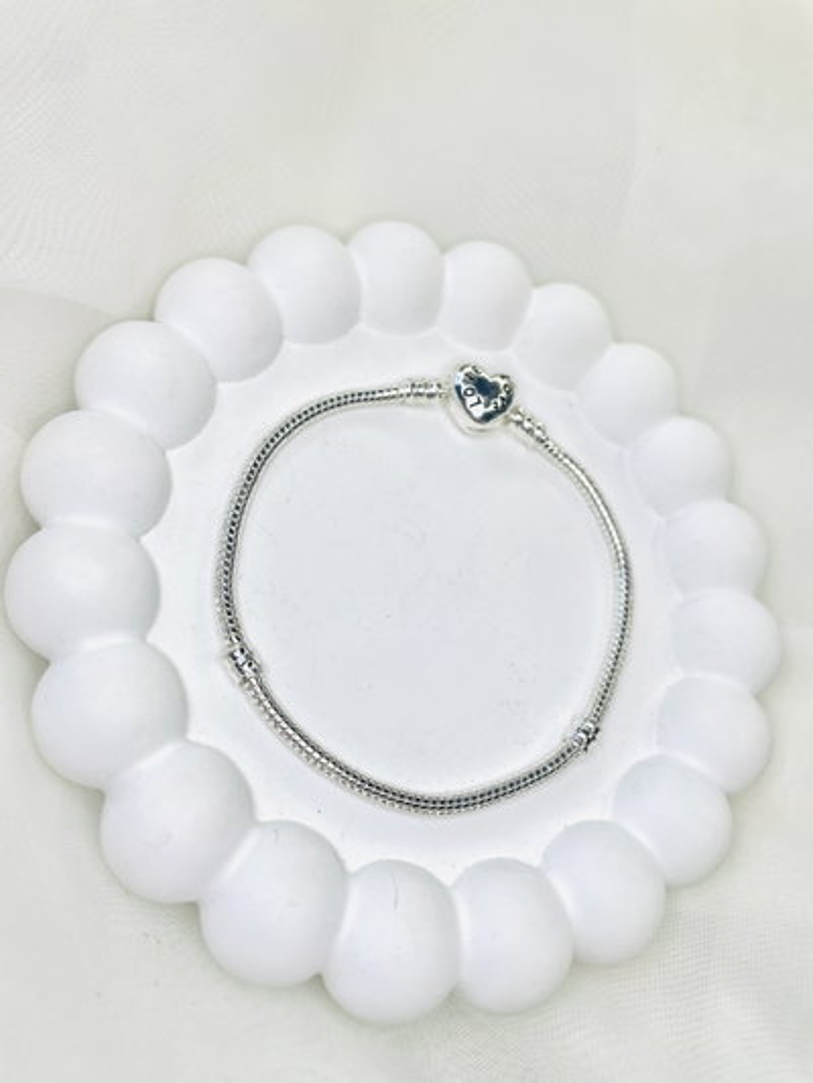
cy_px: 542
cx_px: 406
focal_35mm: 26
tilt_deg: -58.0
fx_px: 814
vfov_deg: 67.3
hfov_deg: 53.1
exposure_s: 1/380
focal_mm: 4.2
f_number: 1.6
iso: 32
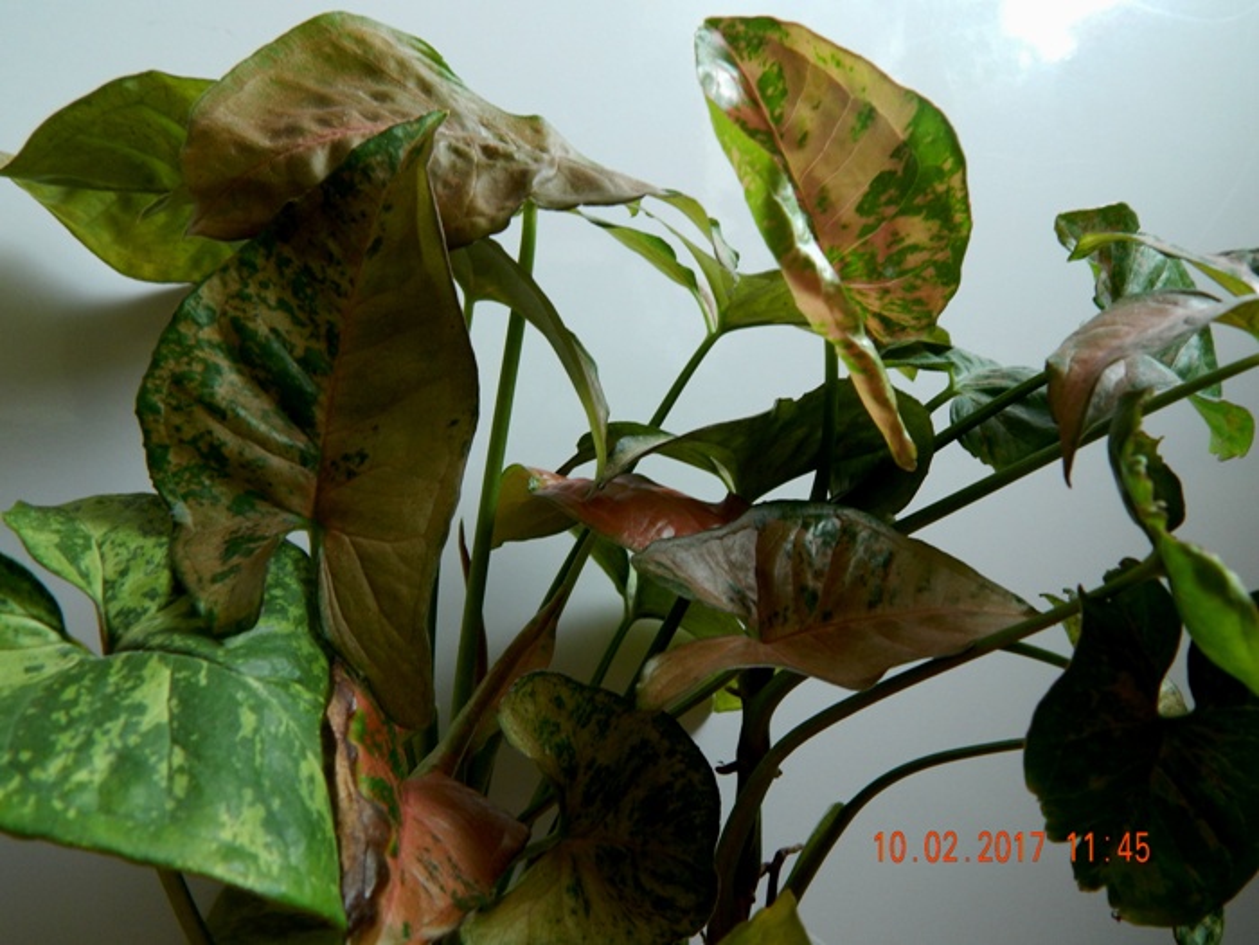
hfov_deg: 63.4
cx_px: 630
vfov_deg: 49.7
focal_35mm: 28
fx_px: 1018
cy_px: 472
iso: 220
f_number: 3.2
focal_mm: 5.1
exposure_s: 1/30
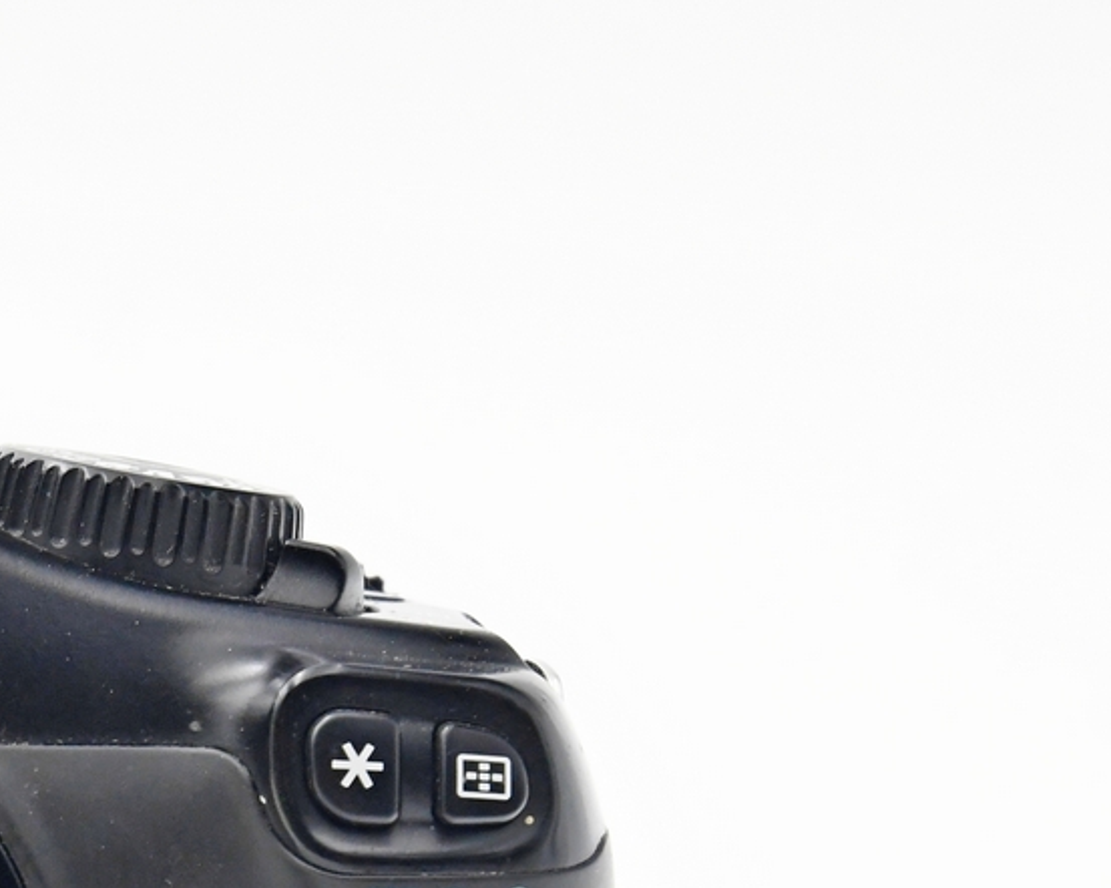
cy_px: 908
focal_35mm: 214
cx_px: -325
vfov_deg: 7.2
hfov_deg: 8.9
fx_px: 7034
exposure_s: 1/100
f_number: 8
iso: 1600
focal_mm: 56
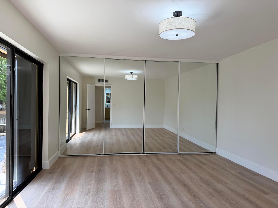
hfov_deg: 71.6
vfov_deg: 56.8
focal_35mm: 24
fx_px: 193
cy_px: 104
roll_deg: -0.7
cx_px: 139
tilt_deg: -0.9
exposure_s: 1/397
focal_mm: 6.76
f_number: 1.78
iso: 80
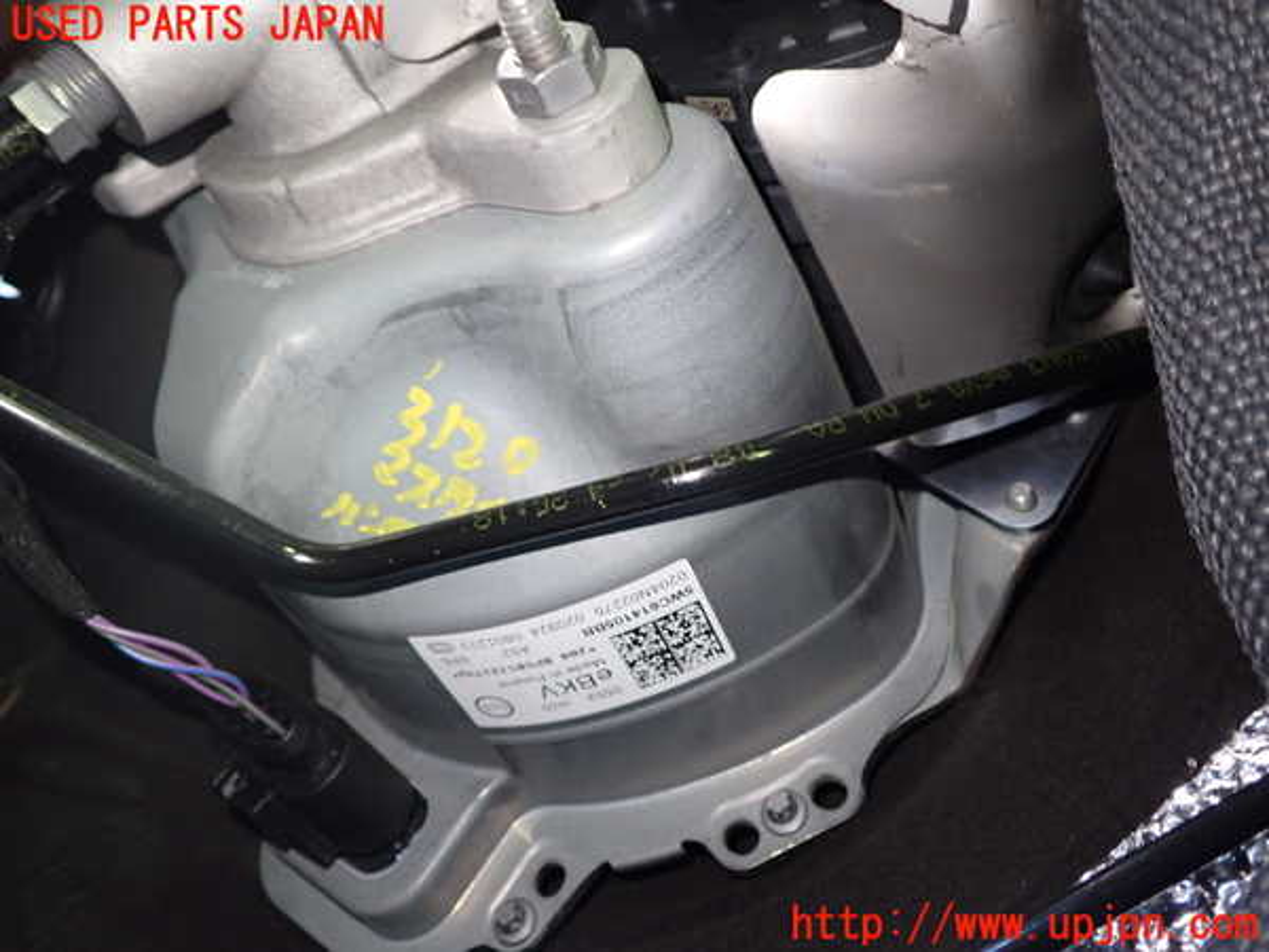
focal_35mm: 30
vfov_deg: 46.8
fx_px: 1100
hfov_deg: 60.0
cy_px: 476
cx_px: 634
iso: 320
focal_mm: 5.4
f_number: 2.3
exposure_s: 1/30
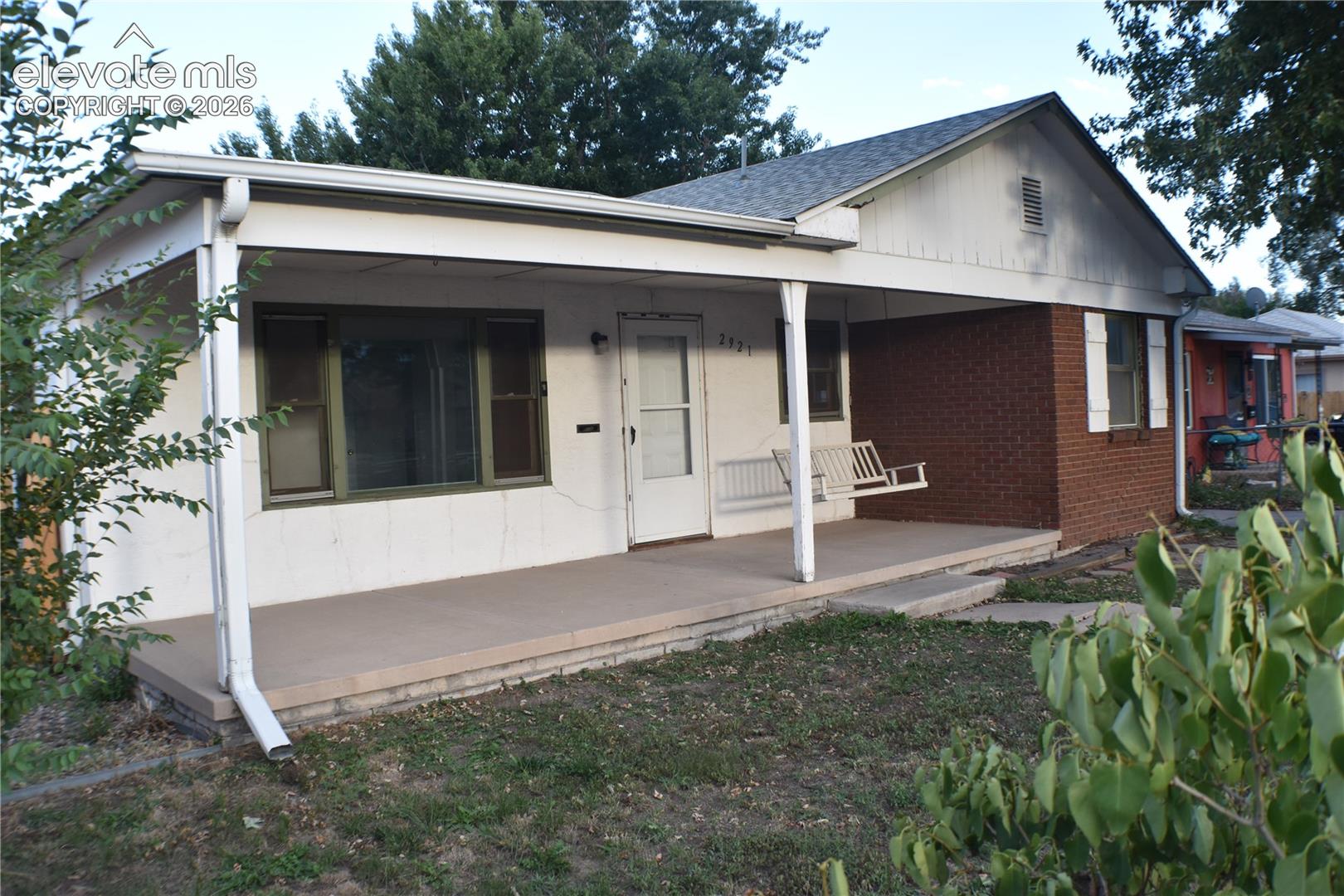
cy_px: 448
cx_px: 672
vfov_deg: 33.0
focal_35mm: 40
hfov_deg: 47.9
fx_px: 1512
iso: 400
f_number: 6.3
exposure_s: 1/160
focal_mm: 27
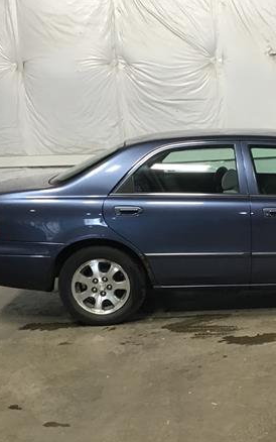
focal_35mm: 48
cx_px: 268
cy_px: 225
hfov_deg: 25.7
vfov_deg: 41.8
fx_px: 577
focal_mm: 3.3
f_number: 2.4
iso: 80
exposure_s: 1/30
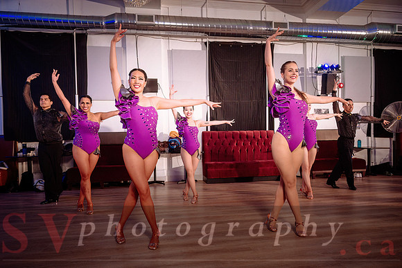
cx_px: 210
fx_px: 291
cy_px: 145
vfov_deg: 49.5
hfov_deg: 69.3
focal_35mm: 26
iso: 1600
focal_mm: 24
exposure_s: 1/250
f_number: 2.8
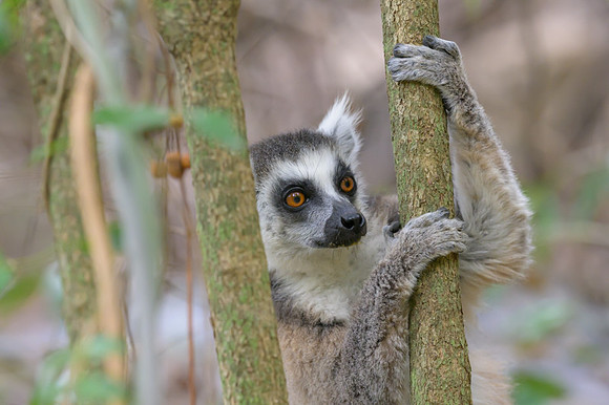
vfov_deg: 3.4
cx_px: 304
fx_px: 6763
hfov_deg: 5.2
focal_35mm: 400
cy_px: 202
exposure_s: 1/500
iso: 3200
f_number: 5.6
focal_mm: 400
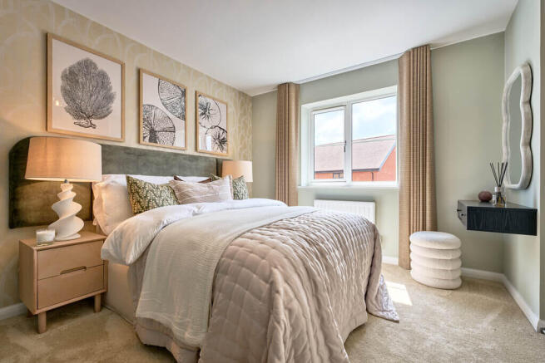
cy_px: 182
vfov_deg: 75.2
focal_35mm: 16
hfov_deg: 98.2
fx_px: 236
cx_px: 272
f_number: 10
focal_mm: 15.6
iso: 200
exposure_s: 1/40
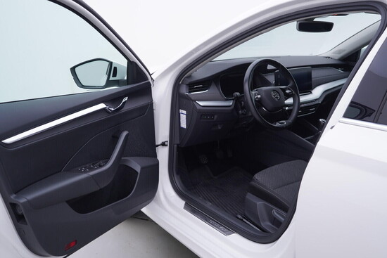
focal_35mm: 36
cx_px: 194
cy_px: 129
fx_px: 387
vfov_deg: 36.9
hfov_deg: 53.1
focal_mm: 24
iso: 125
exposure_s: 1/60
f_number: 3.5
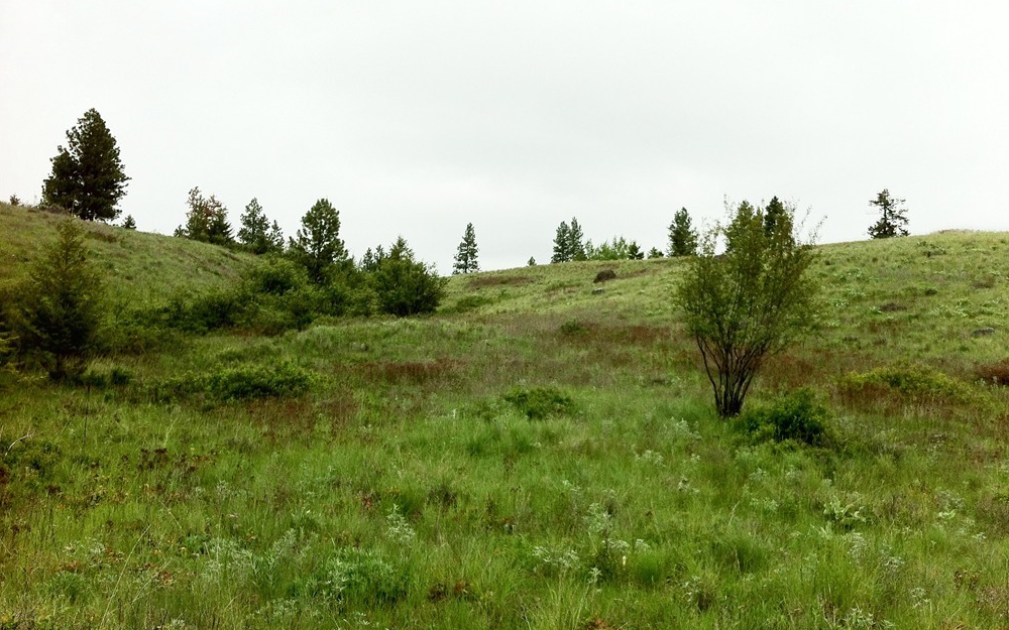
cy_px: 333
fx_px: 1045
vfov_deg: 33.6
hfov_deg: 51.5
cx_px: 515
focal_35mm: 38
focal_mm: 3.85
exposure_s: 1/702
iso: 80
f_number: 2.8
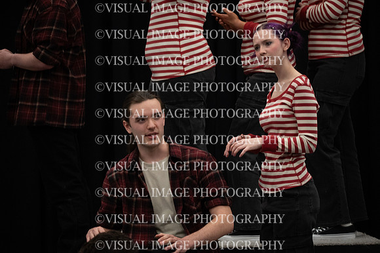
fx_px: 2015
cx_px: 190
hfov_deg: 10.8
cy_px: 126
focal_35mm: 191
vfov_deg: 7.2
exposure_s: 1/160
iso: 5000
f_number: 5.6
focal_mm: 191
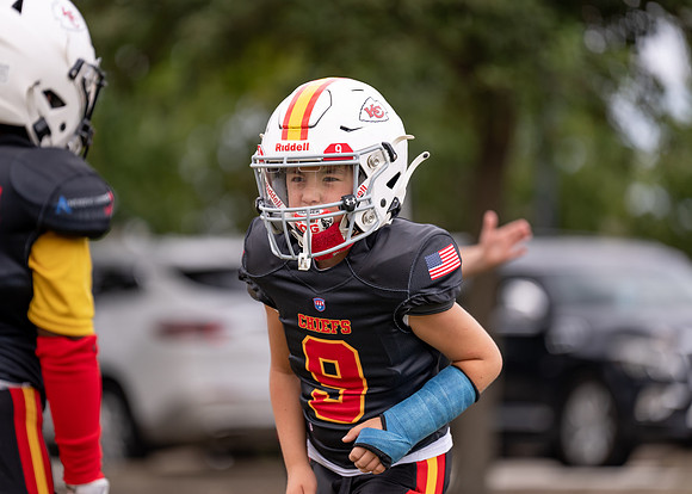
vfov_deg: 6.8
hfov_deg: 9.6
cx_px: 346
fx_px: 4132
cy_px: 247
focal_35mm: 210
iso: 100
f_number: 2.8
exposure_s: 1/1000
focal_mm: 200
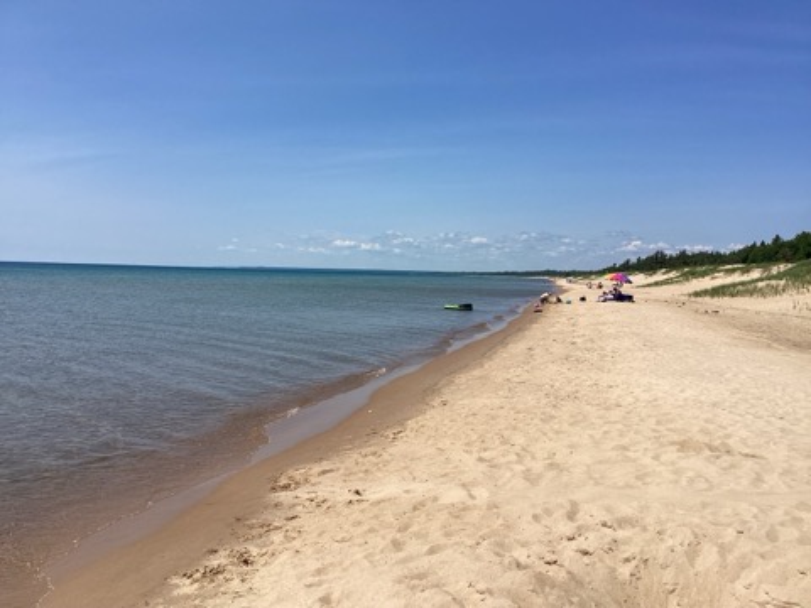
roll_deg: -2.8
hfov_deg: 58.4
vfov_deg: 45.4
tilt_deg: -1.8
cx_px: 406
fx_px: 726
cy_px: 304
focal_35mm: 31
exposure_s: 1/2915
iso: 25
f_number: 2.4
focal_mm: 3.3
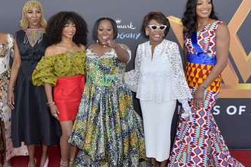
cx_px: 87
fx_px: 223
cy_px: 91
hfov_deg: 57.6
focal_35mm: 32
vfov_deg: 41.0
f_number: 7.1
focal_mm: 24
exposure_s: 1/250
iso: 250
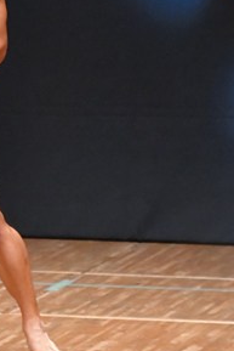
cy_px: 108
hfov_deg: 1.9
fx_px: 7040
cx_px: -53
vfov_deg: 2.9
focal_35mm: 723
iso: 8000
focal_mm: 180
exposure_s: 1/400
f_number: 5.6
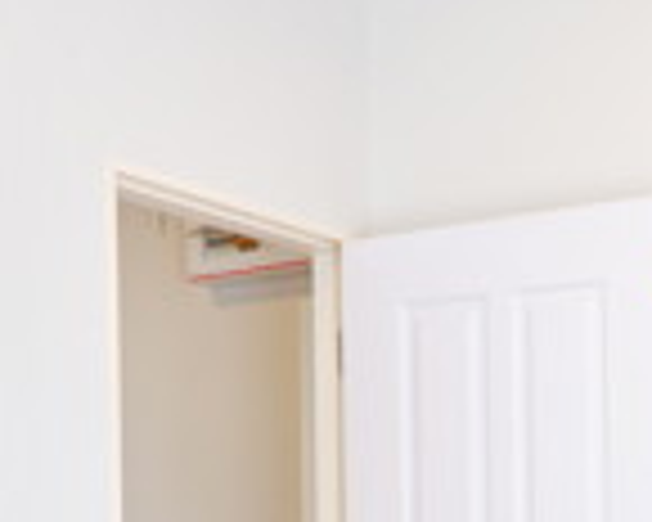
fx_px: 1795
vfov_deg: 15.5
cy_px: 742
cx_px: 396
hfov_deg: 20.6
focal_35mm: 93
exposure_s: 1/70
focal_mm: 16
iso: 200
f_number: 3.5
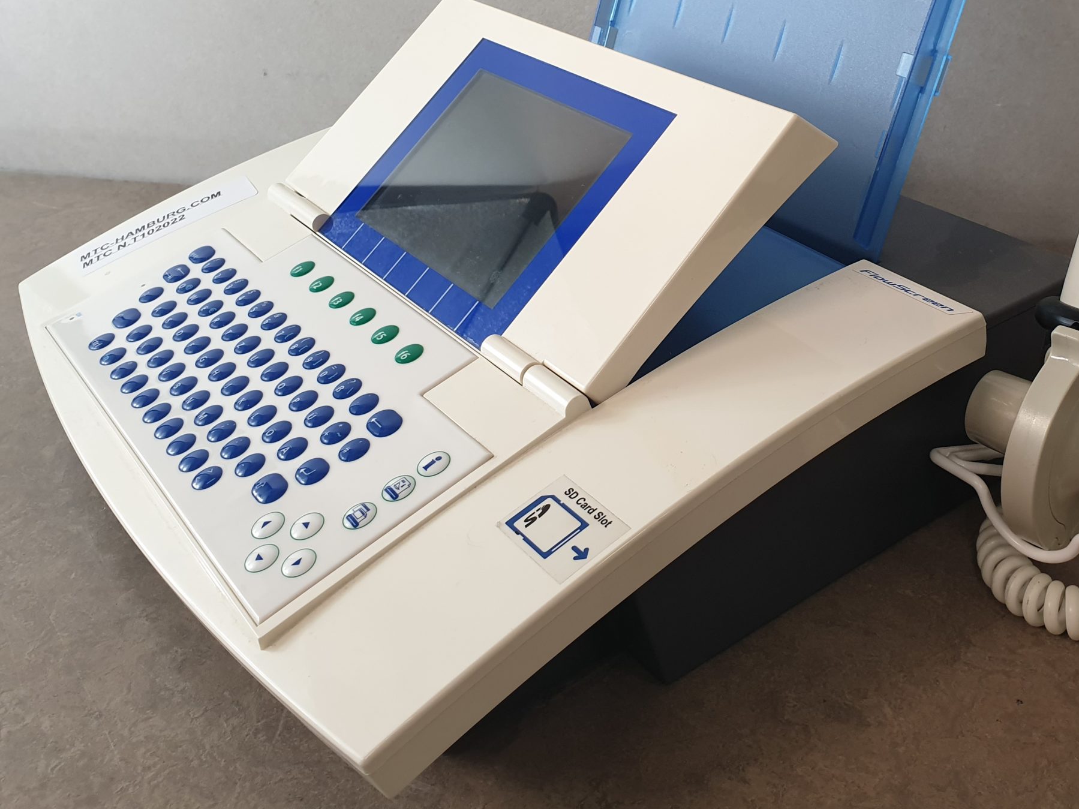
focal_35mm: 37
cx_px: 710
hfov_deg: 49.4
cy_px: 267
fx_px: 1153
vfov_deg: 38.2
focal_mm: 4.3
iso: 125
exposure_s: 1/50
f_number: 2.4
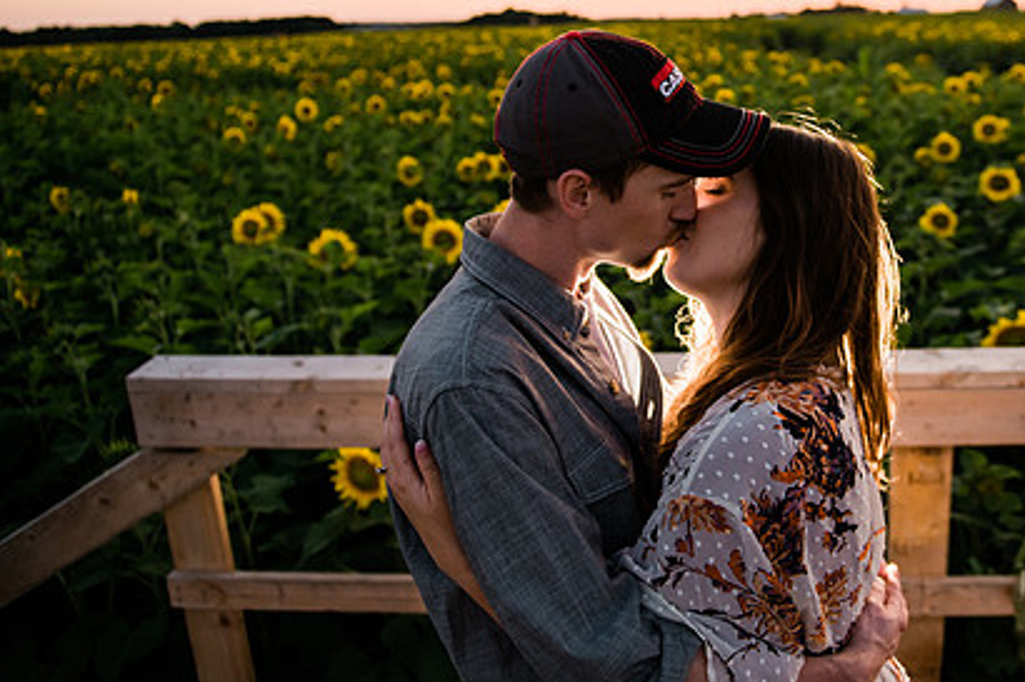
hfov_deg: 54.7
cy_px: 241
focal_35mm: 34
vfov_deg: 38.5
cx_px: 685
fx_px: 968
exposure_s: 1/500
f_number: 2.8
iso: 320
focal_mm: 24
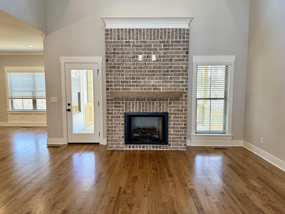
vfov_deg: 56.8
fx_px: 198
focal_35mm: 24
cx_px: 142
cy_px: 107
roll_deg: +0.7
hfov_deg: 71.6
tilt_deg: -4.8
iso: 125
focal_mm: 6.76
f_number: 1.78
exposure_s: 1/170
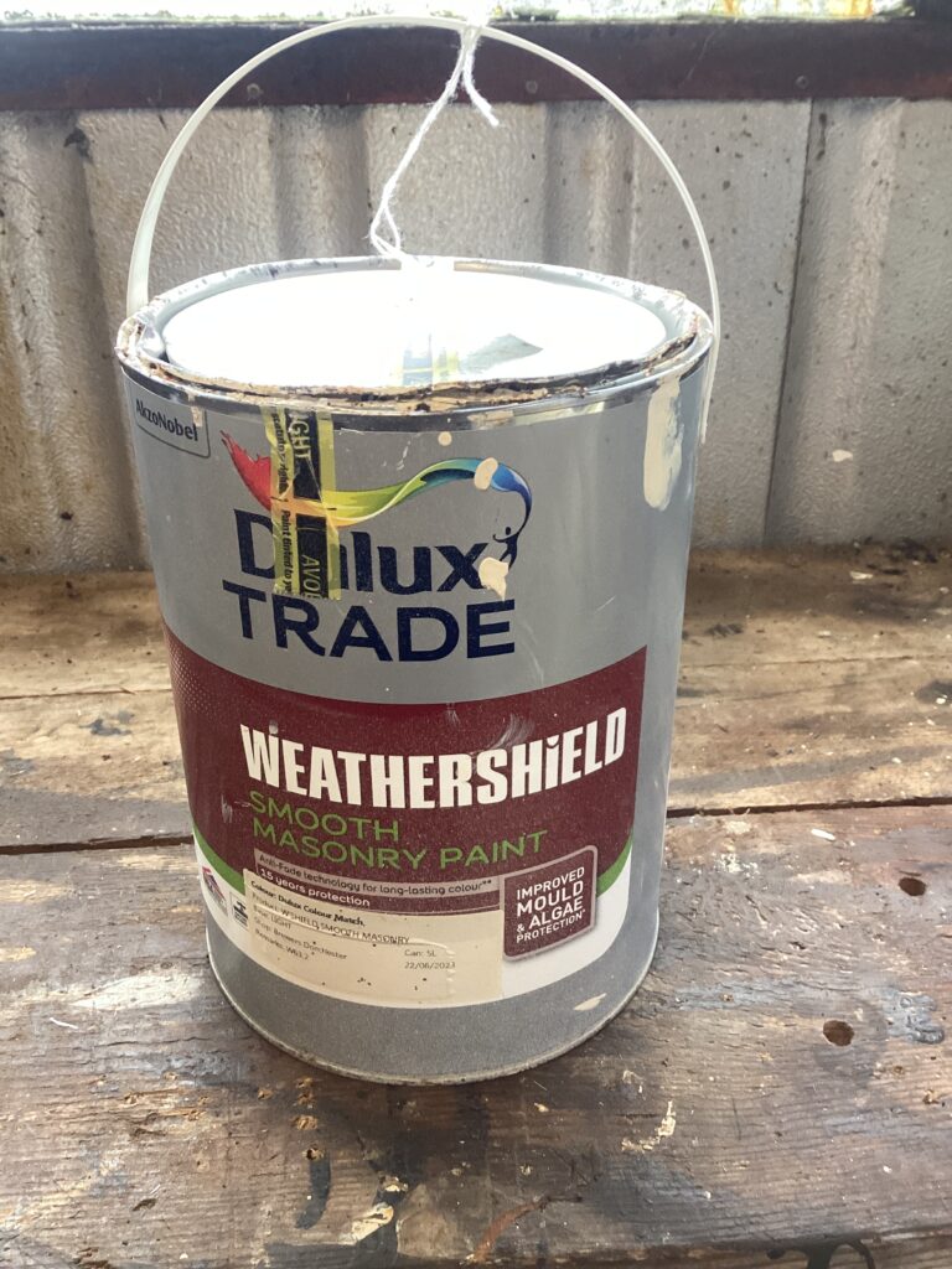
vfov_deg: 58.4
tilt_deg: -28.3
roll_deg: +0.2
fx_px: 1137
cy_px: 634
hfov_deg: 45.4
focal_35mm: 31
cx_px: 476
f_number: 2.4
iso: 100
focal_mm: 3.3
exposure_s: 1/50
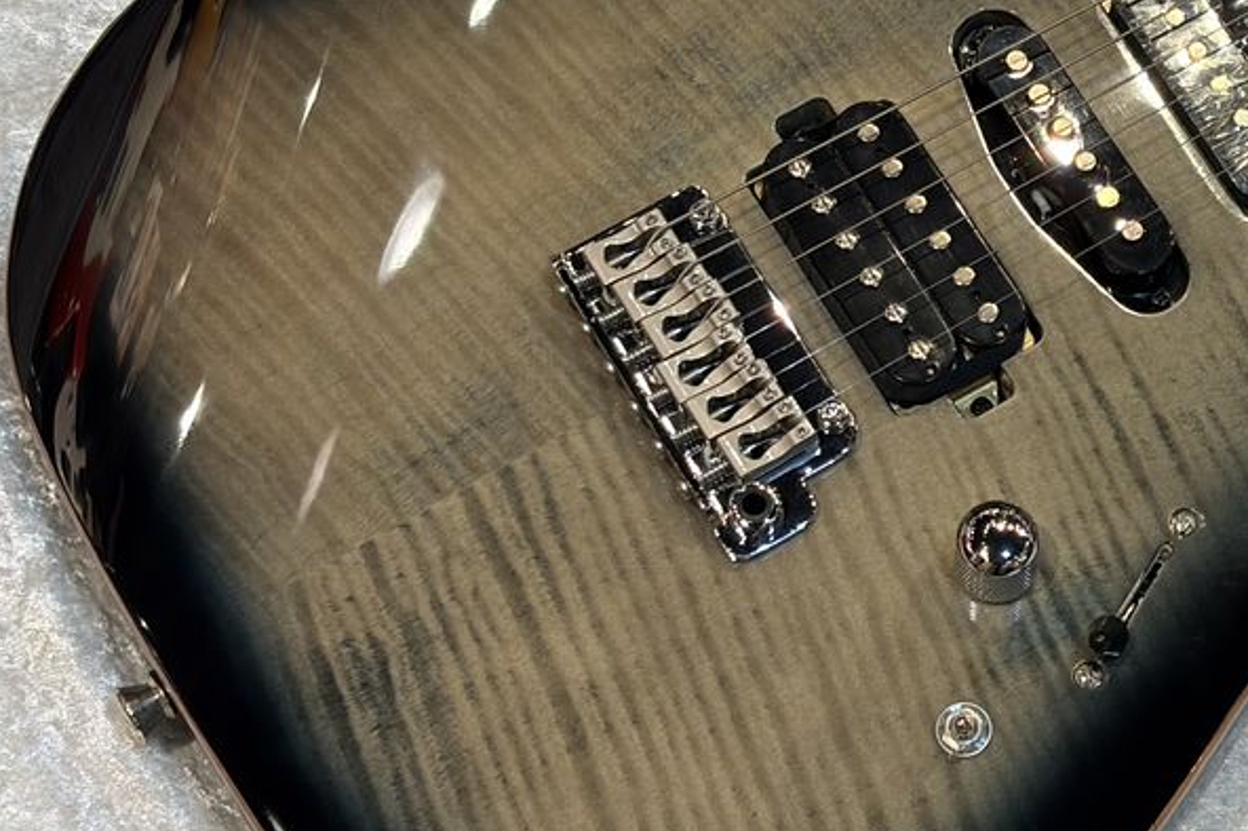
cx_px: 1155
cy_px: 232
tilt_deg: -64.7
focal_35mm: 117
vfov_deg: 11.7
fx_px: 4054
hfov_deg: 17.2
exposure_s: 1/60
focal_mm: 5.96
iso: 64
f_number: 1.6
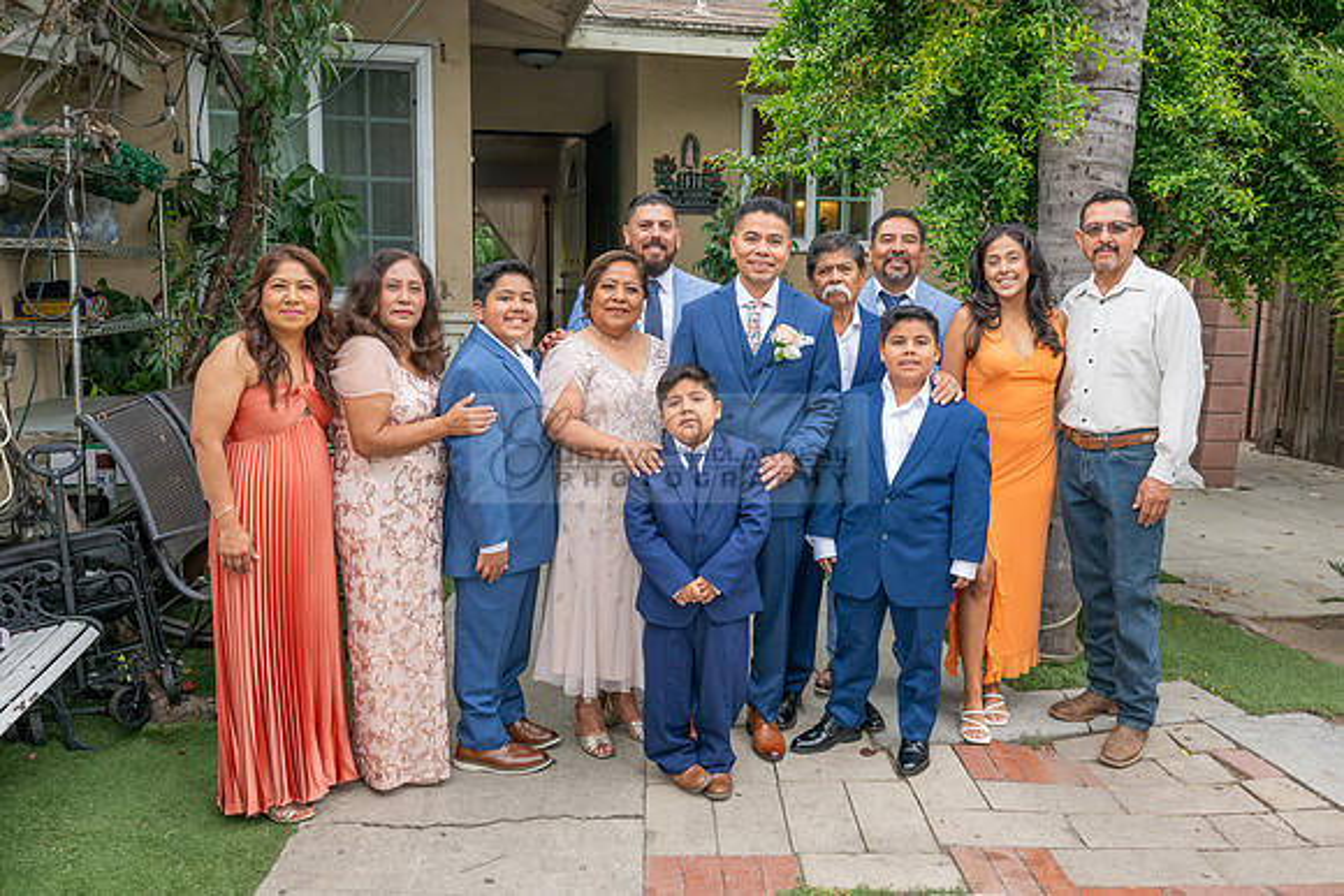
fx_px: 1120
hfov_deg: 61.9
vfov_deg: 43.6
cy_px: 448
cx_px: 672
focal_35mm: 30
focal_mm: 30
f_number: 8
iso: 400
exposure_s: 1/160
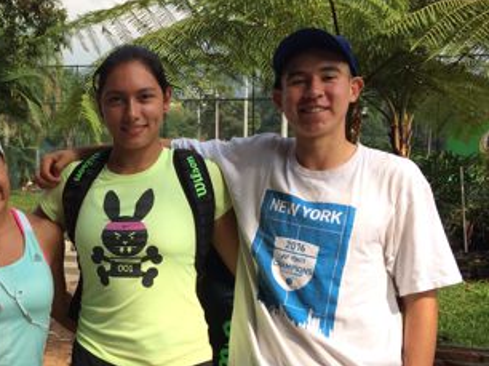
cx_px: 85
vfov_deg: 26.1
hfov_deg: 33.7
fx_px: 776
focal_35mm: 55
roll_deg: -0.5
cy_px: 280
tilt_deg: -2.9
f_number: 2.2
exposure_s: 1/1208
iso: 32
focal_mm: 4.15
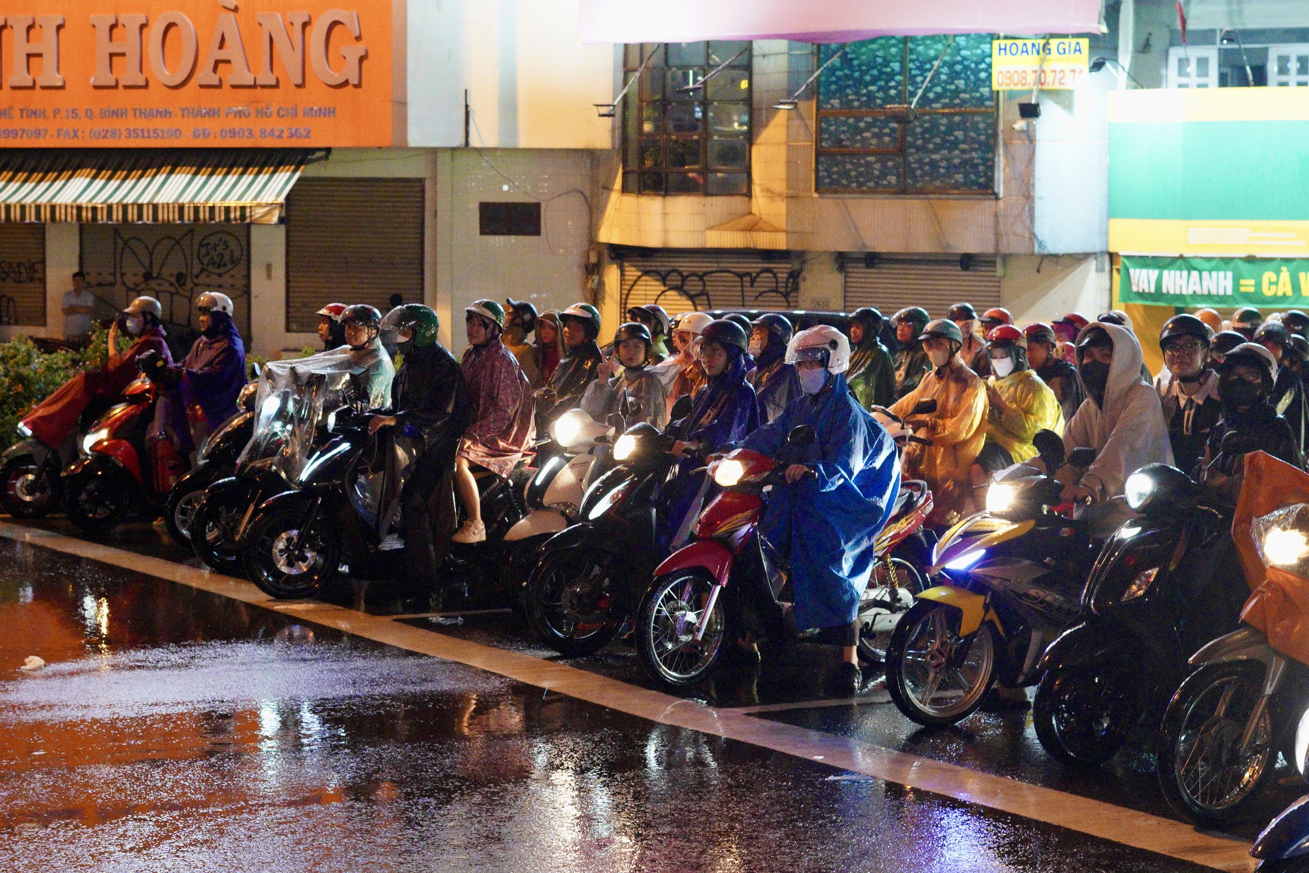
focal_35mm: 75
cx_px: 654
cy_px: 436
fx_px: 2727
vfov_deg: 18.2
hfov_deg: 27.0
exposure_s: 1/200
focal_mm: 50
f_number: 4
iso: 10000
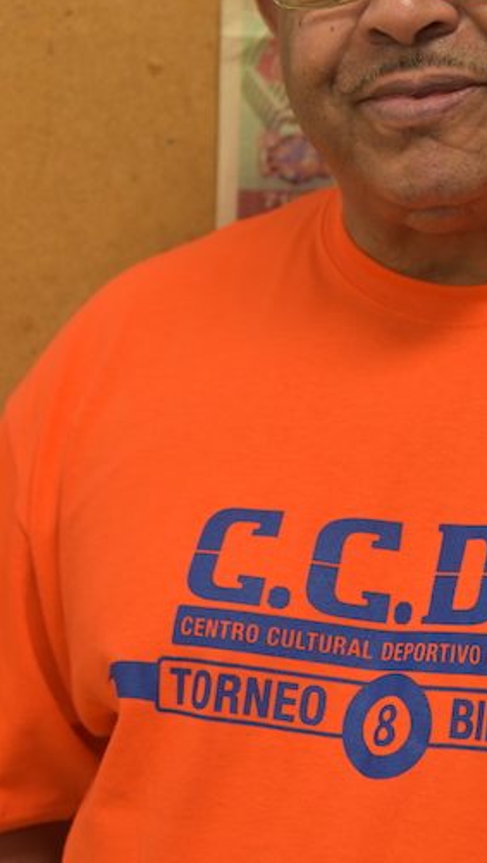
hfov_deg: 13.3
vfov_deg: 23.5
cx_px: 487
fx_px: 2063
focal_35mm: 90
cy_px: 233
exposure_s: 1/60
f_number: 4
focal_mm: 48
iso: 1100
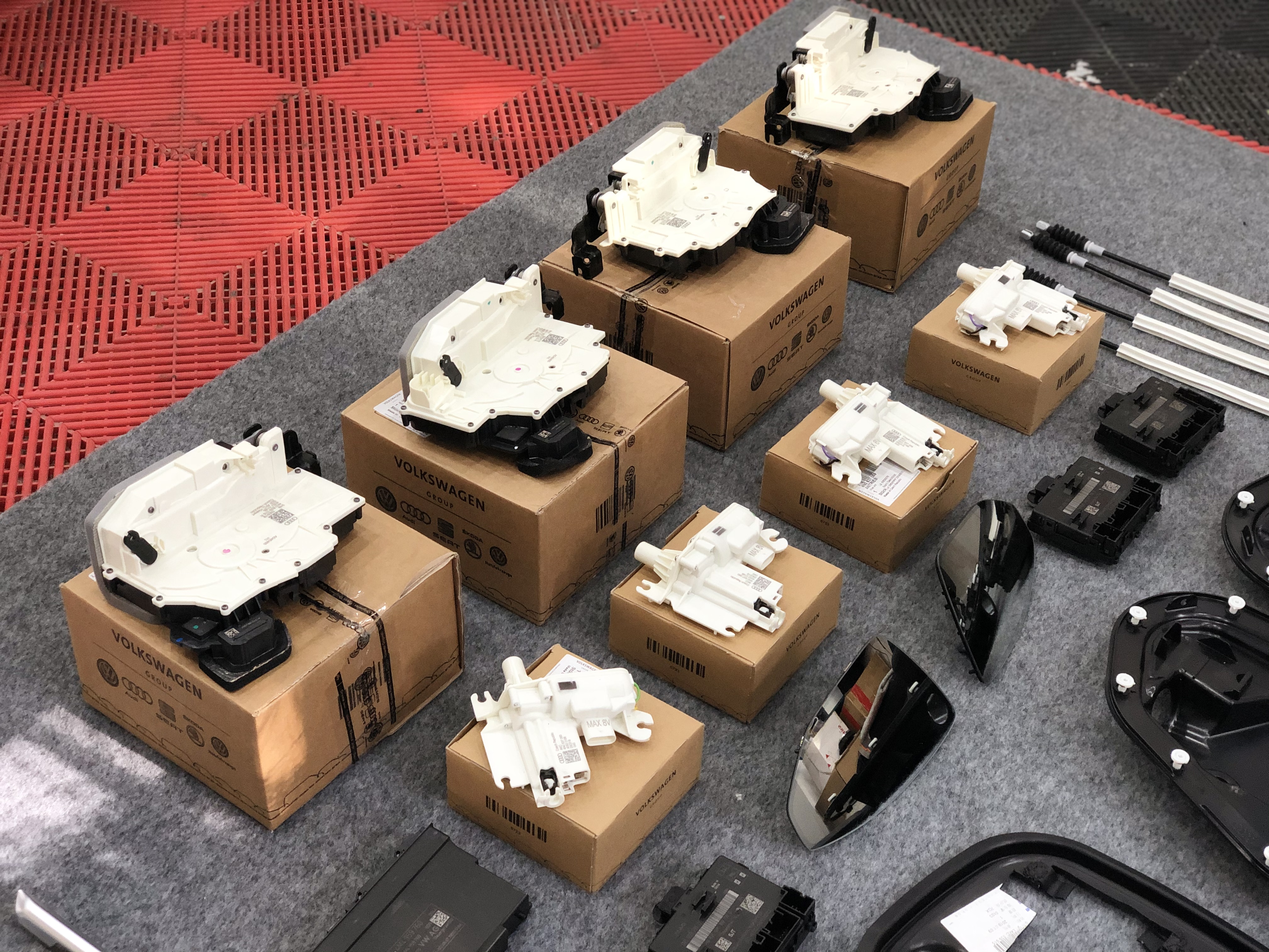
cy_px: 476
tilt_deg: -40.1
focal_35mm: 52
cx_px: 634
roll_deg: -1.8
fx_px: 1906
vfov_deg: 28.0
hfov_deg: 36.8
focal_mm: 6
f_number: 2.4
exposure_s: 1/34
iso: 100
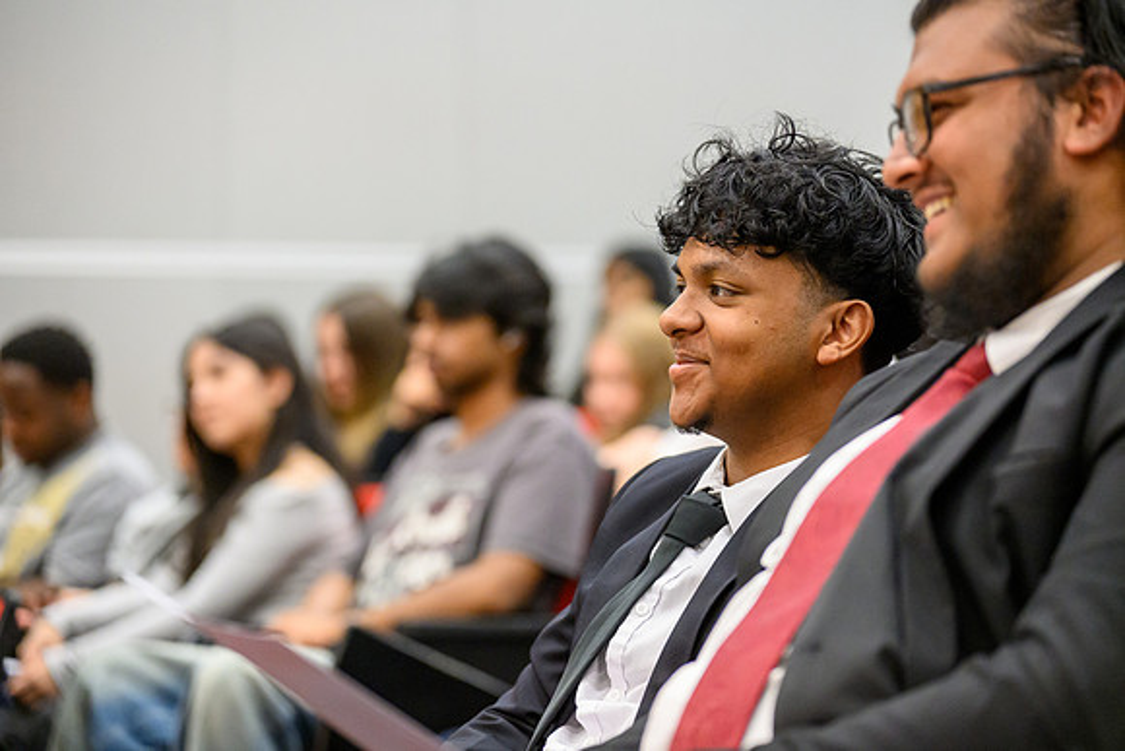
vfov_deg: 12.5
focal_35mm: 110
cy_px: 376
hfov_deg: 18.7
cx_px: 562
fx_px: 3426
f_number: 2.7
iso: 8000
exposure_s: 1/400
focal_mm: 109
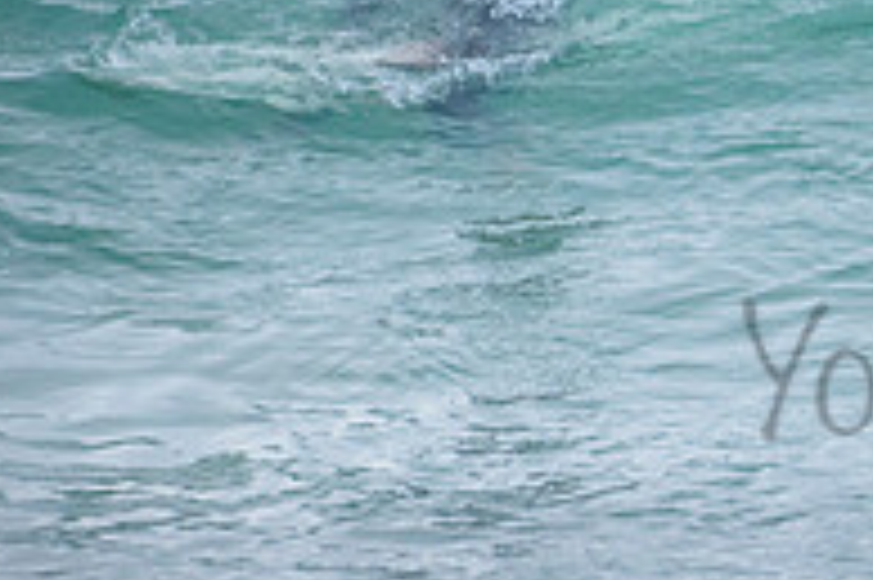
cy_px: 134
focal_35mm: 1836
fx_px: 44484
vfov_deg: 0.7
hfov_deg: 1.1
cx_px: 1501
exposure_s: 1/2000
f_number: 5.6
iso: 800
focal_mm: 500
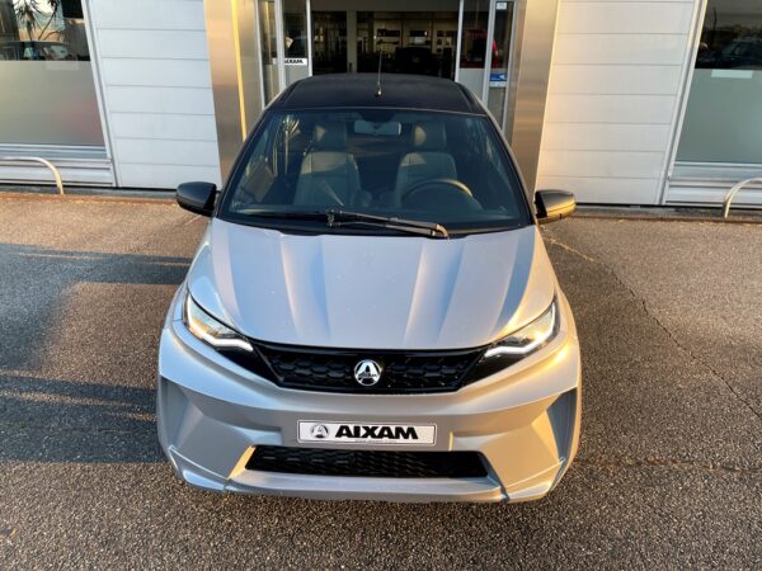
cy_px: 286
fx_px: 572
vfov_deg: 53.1
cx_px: 381
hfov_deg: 67.3
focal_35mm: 26
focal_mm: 4.2
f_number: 1.6
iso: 32
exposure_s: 1/208
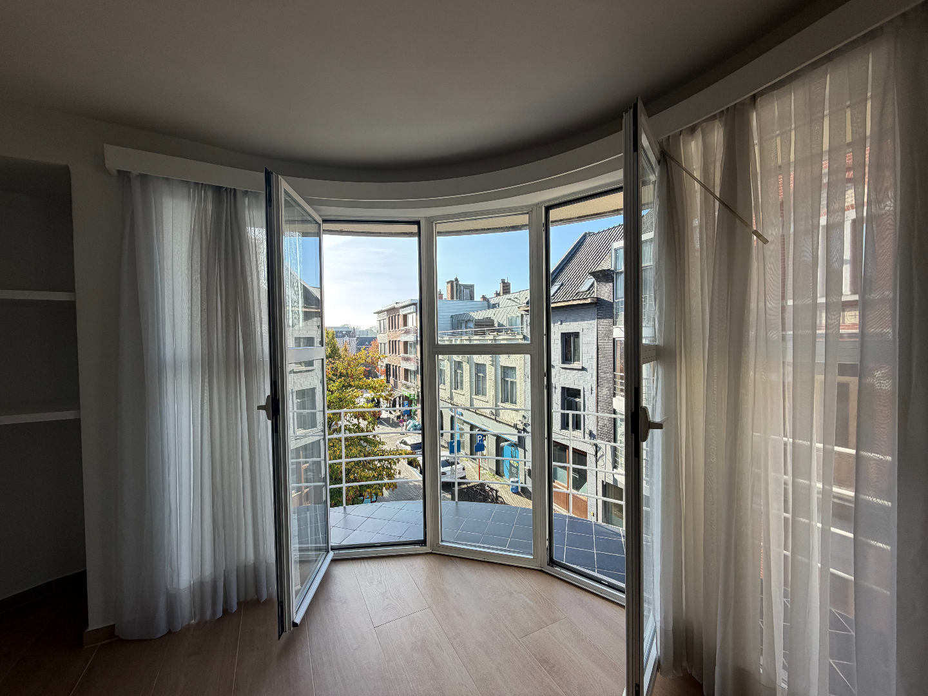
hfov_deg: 102.1
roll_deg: +1.3
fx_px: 375
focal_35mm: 14
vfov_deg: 85.7
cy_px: 348
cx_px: 464
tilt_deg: -0.7
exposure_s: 1/342
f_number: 2.2
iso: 50
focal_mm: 2.22
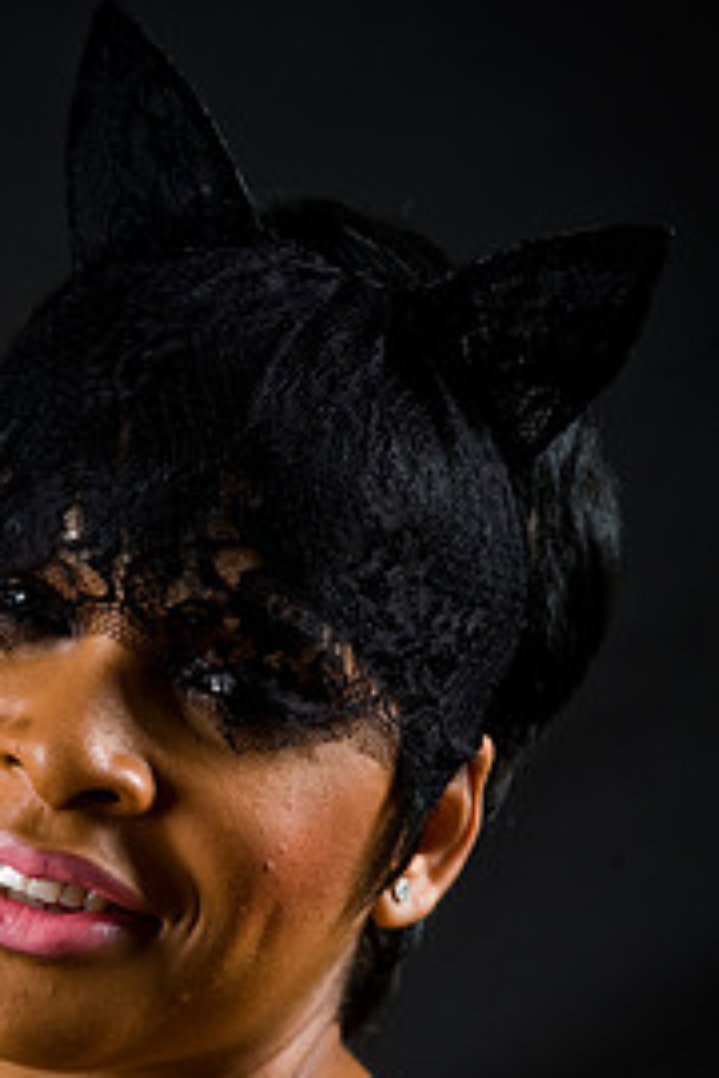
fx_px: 9975
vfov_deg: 6.2
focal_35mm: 333
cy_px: 814
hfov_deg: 4.1
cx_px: 206
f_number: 5.6
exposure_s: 1/125
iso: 200
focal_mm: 200
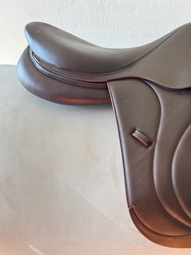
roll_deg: +0.4
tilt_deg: -22.3
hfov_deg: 40.1
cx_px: 168
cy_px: 127
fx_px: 243
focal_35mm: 33
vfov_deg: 55.4
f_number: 1.78
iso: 125
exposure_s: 1/121
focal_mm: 6.76
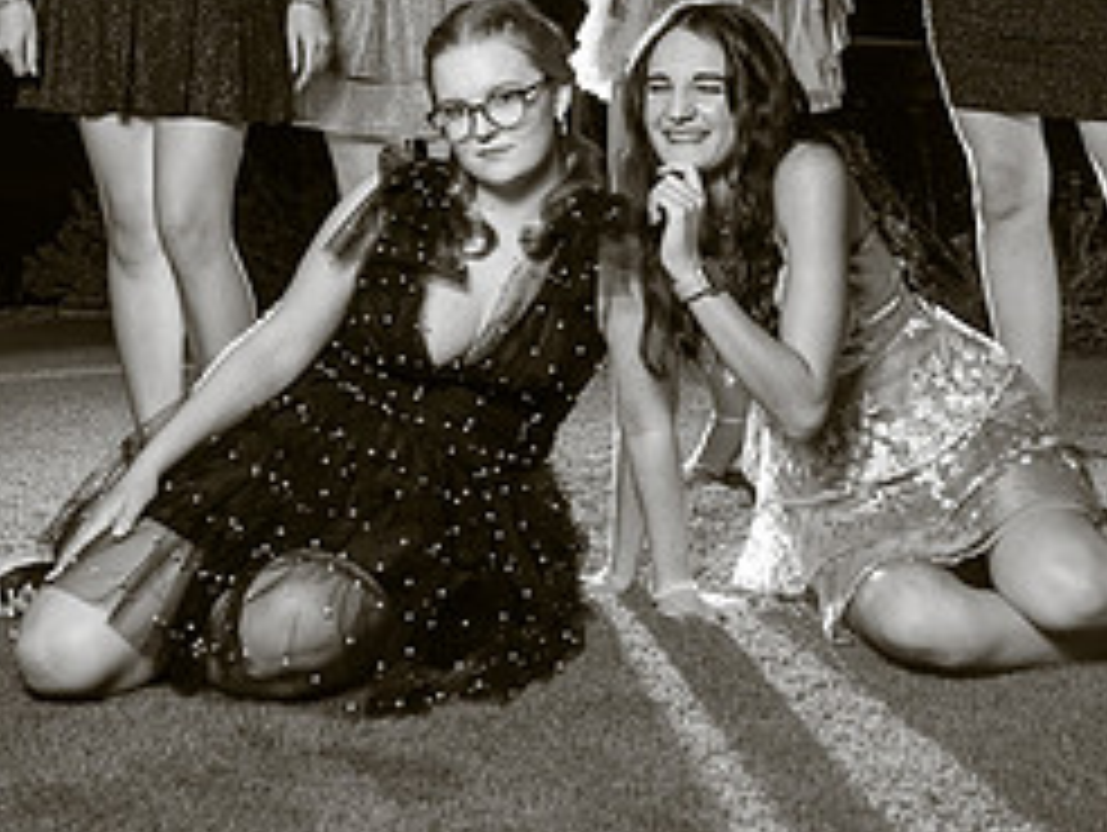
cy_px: 11
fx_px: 2177
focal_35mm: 68
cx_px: 724
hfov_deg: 28.4
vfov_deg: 21.0
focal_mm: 30
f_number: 4.5
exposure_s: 1/100
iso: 500
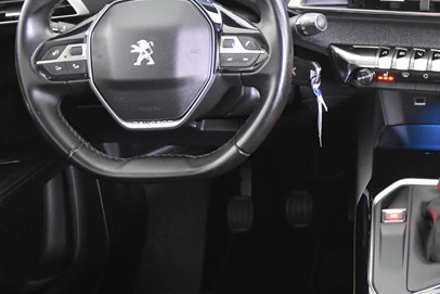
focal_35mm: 64
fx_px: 786
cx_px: 435
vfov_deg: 21.1
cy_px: 118
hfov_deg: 29.3
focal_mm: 17
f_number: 2.8
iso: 4500
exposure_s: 1/25
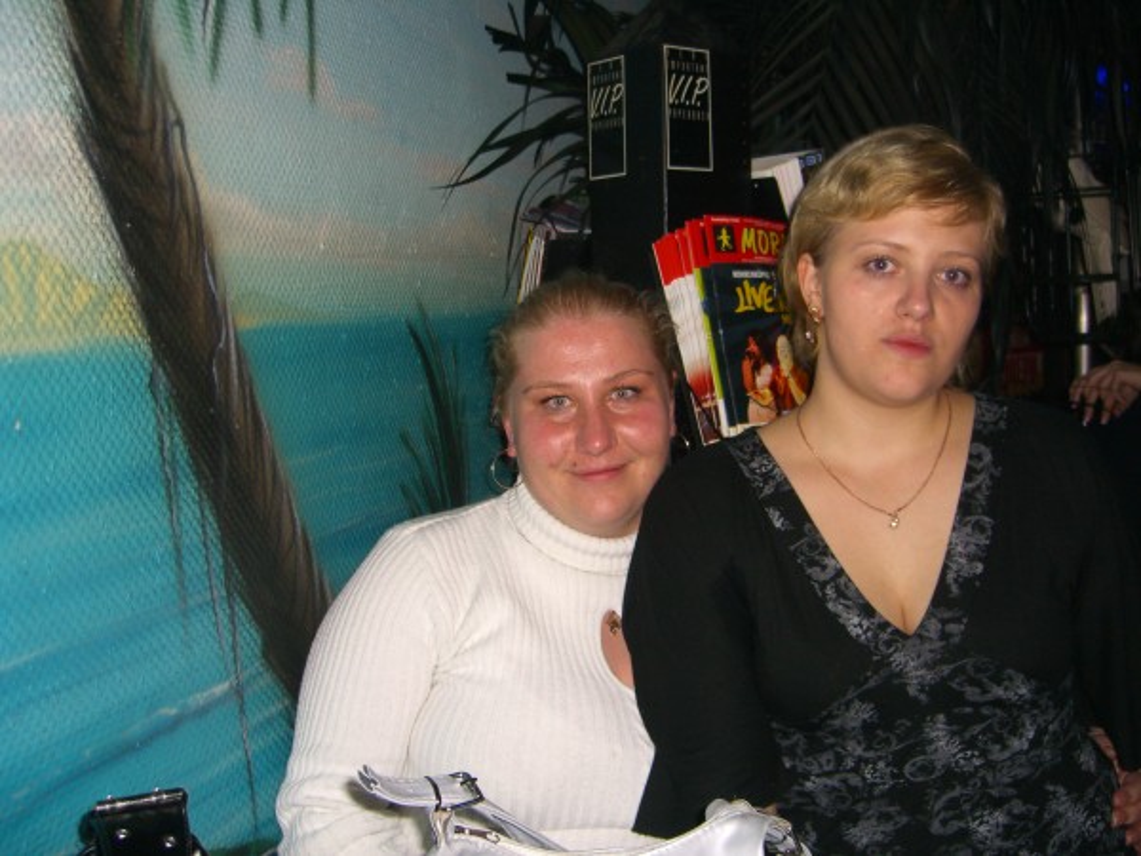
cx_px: 570
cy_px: 428
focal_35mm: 38
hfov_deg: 49.0
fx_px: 1253
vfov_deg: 37.7
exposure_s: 1/60
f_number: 2.8
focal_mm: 7.9
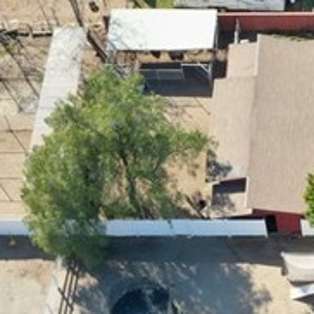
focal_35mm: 134
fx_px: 1375
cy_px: 254
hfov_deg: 12.7
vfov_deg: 13.0
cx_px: 383
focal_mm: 10.26
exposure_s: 1/160
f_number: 8
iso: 100
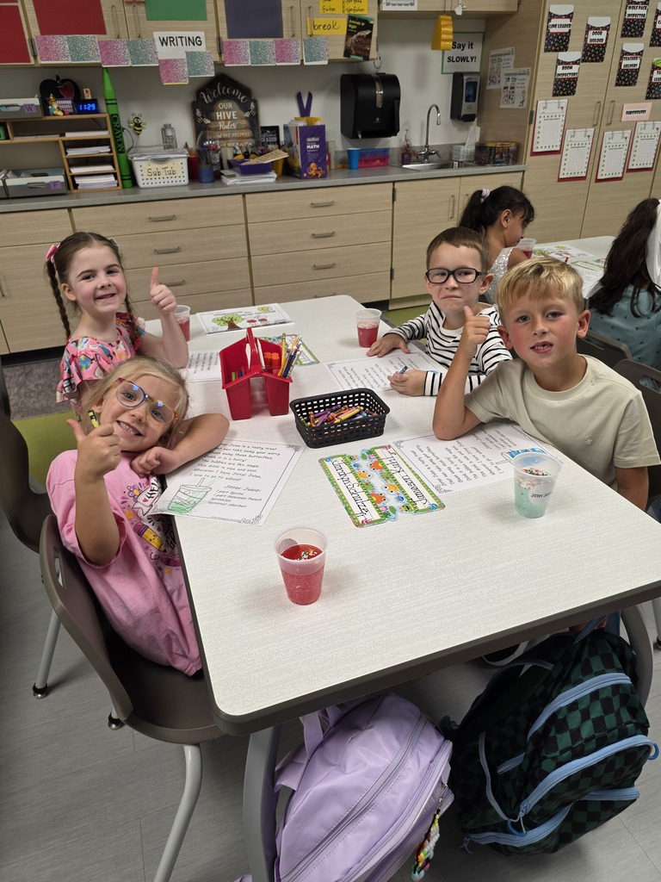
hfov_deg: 58.9
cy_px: 441
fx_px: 586
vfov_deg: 73.9
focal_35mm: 23
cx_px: 330
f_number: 1.7
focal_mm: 6.3
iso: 80
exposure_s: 1/50.6
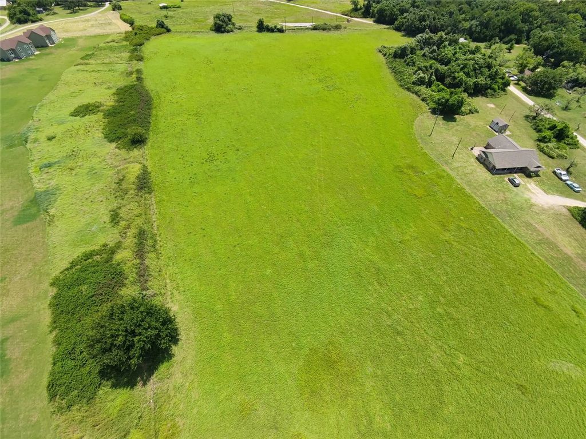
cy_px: 220
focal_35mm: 16
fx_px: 271
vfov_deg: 78.1
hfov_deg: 94.5
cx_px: 293
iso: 101
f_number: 2.55
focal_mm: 16
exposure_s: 1/977
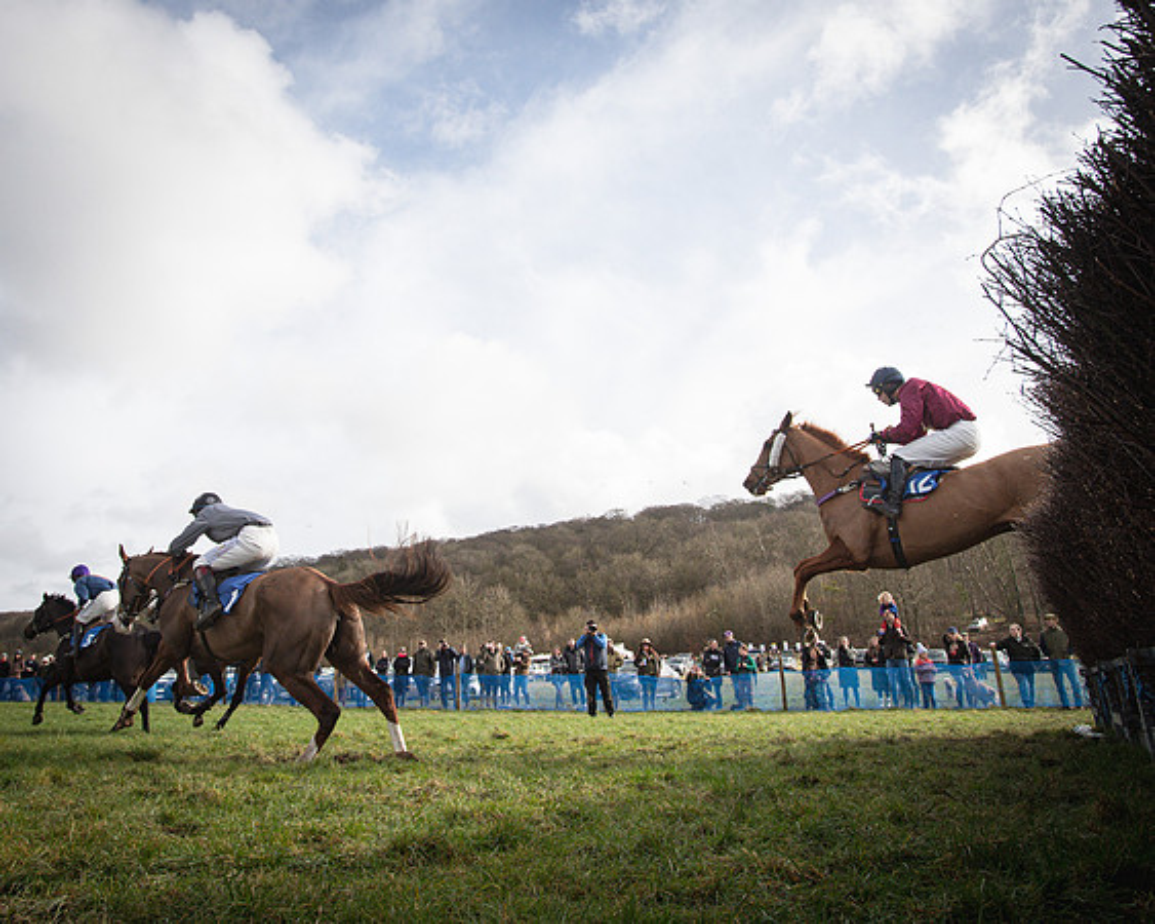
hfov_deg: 63.9
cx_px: 500
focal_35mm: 27
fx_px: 922
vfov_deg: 52.9
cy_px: 378
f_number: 8
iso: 1250
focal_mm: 20
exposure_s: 1/1600
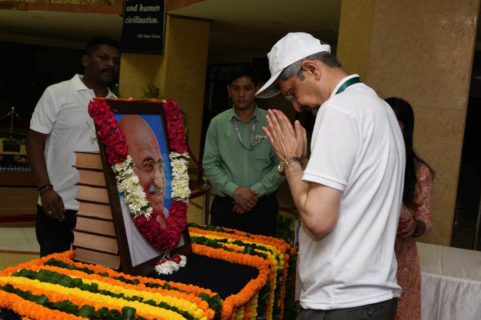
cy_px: 157
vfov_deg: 29.2
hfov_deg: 42.7
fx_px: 615
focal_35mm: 46
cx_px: 239
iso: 500
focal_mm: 45
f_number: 9
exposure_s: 1/100
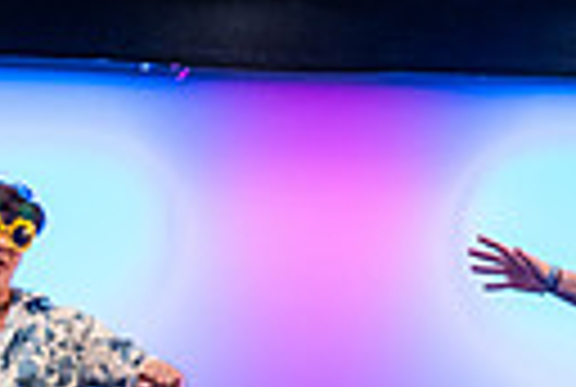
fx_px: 1957
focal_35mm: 122
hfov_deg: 15.6
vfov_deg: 11.3
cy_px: 214
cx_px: 819
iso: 4000
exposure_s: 1/320
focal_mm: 27
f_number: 3.2
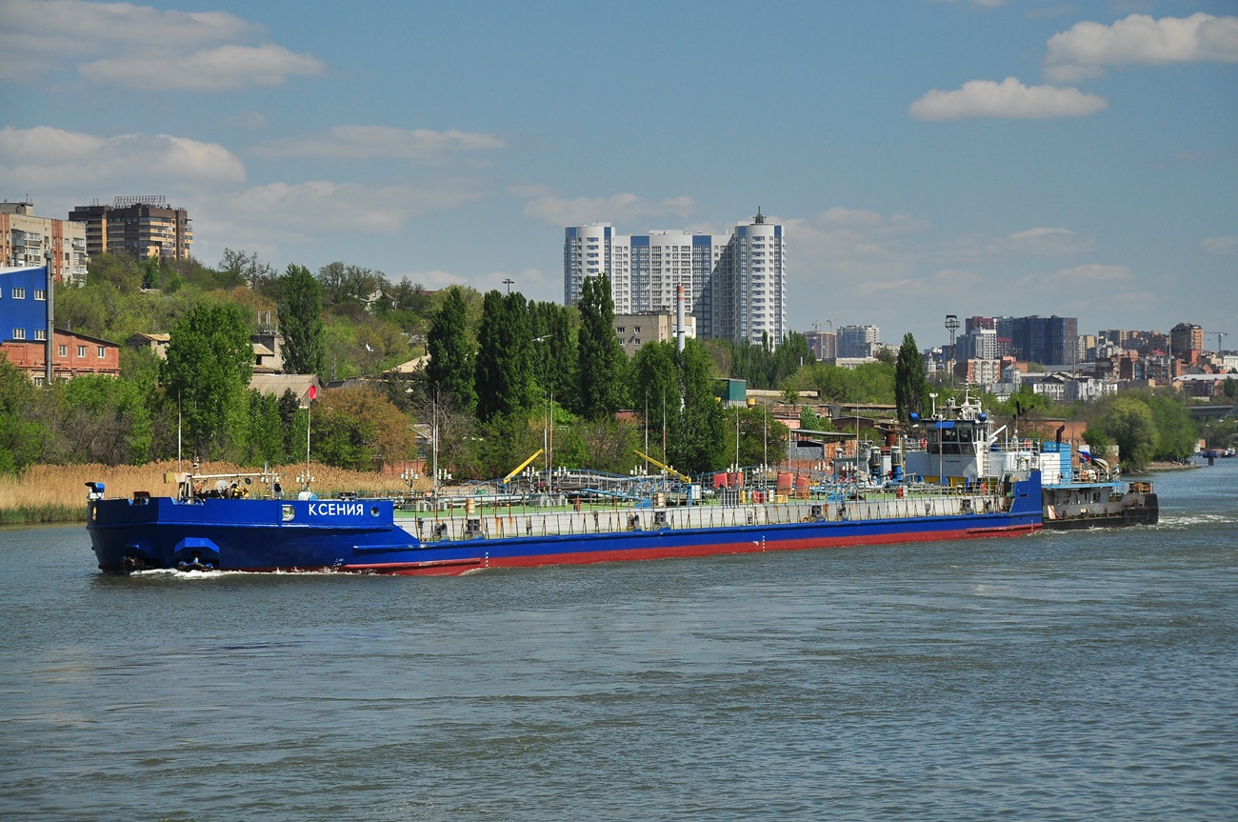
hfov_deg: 17.1
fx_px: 4121
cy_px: 411
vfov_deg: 11.4
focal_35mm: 120
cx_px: 619
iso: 200
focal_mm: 80
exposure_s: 1/2500
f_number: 5.6
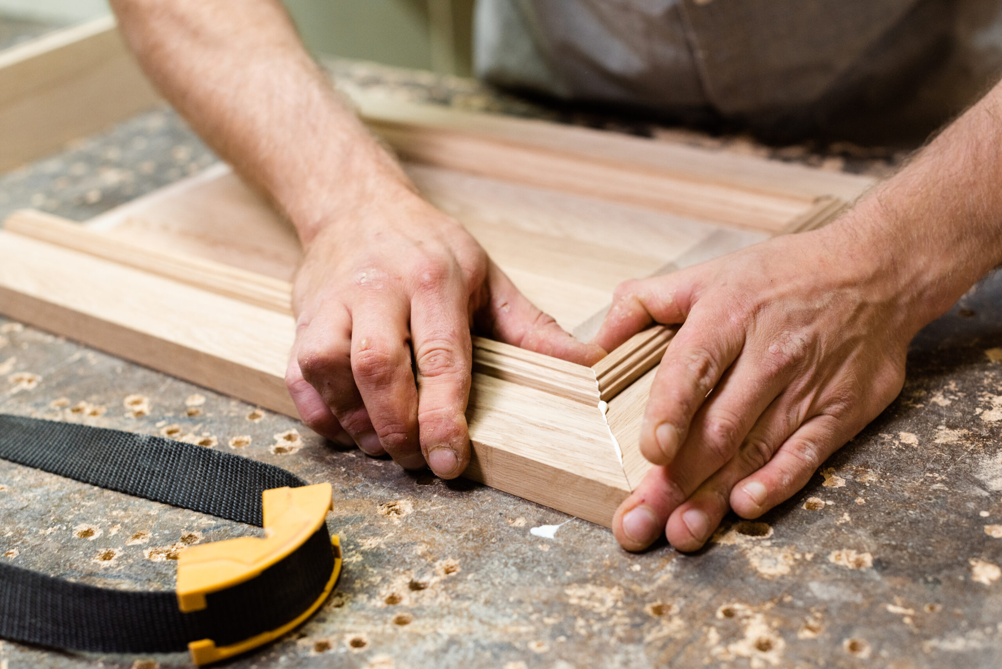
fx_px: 1392
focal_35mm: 50
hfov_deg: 39.6
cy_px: 334
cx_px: 501
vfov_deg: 27.0
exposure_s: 1/160
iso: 800
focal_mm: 50
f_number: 4
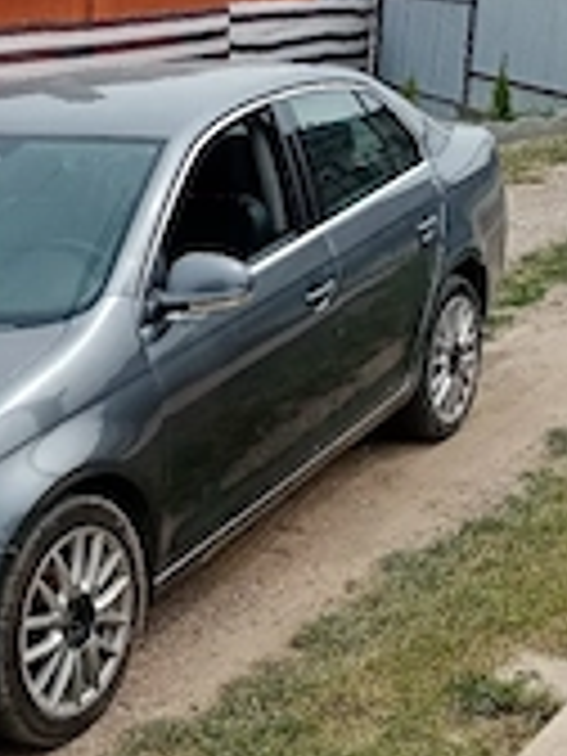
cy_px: 513
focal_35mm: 62
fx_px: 1354
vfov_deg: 30.9
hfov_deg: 22.9
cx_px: 32
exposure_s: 1/1667
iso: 117
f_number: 1.8
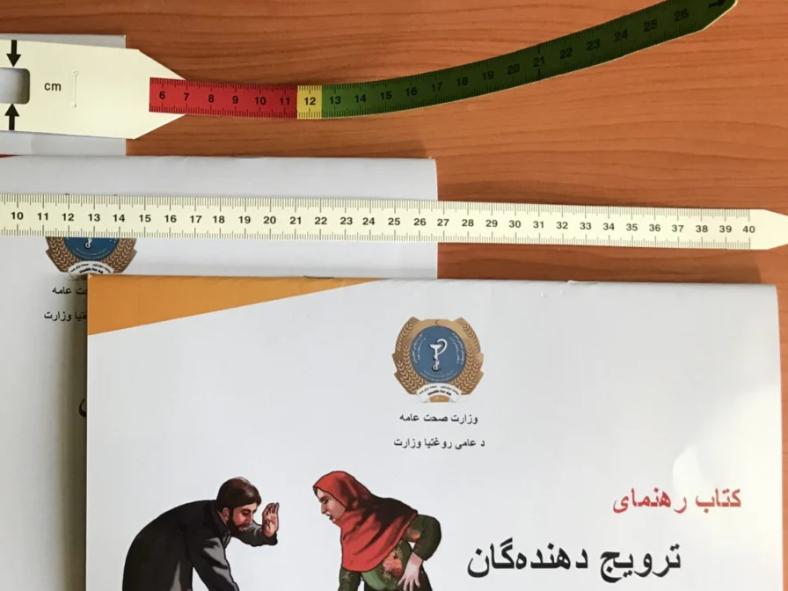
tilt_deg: -86.8
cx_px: 118
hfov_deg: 37.7
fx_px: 1093
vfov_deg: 29.9
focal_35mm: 48
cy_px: 416
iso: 40
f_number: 1.8
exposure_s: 1/33
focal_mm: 3.99
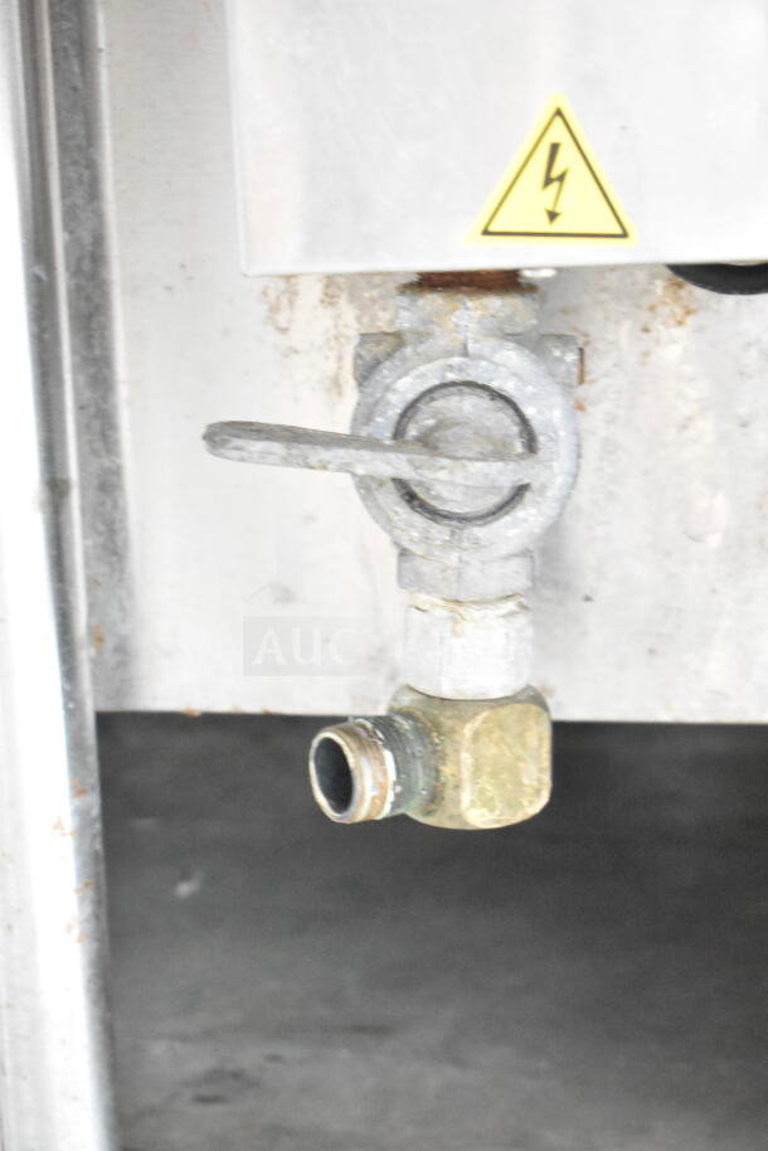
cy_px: 576
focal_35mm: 72
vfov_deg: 28.1
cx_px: 384
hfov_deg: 18.9
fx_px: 2302
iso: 12800
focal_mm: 48
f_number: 5.3
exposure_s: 1/80
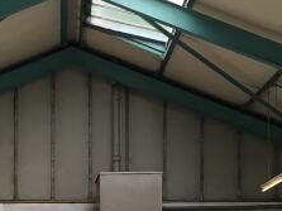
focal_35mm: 133
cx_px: 62
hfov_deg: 14.8
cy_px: 294
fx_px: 1083
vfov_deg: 10.8
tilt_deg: +0.2
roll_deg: -1.0
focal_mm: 4.15
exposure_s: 1/33
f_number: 2.2
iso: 25
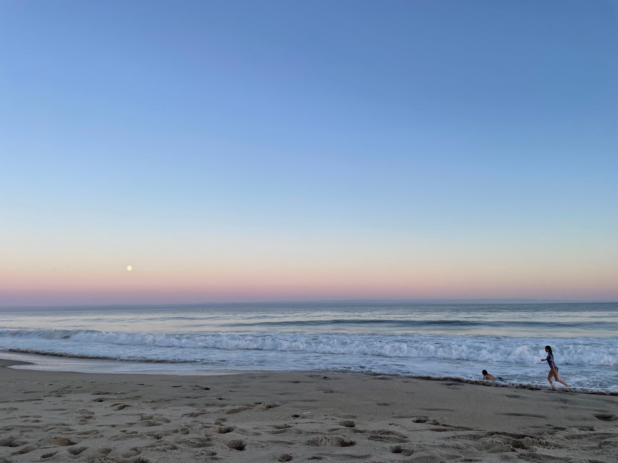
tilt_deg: +9.6
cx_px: 309
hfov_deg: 67.3
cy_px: 232
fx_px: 464
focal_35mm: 26
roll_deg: +1.1
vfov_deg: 53.1
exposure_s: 1/487
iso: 32
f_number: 1.6
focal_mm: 4.2
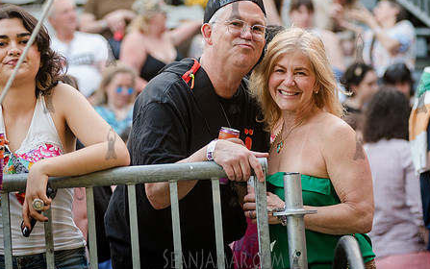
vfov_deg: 8.9
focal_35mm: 148
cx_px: 235
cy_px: 97
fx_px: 1735
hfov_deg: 14.1
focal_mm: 112
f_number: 3.5
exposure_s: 1/400
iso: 2000
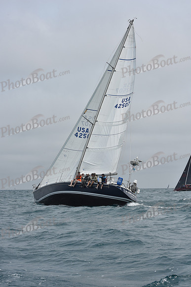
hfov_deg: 19.5
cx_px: 96
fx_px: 557
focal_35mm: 70
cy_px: 144
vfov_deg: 28.8
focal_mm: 70
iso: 250
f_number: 11
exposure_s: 1/800
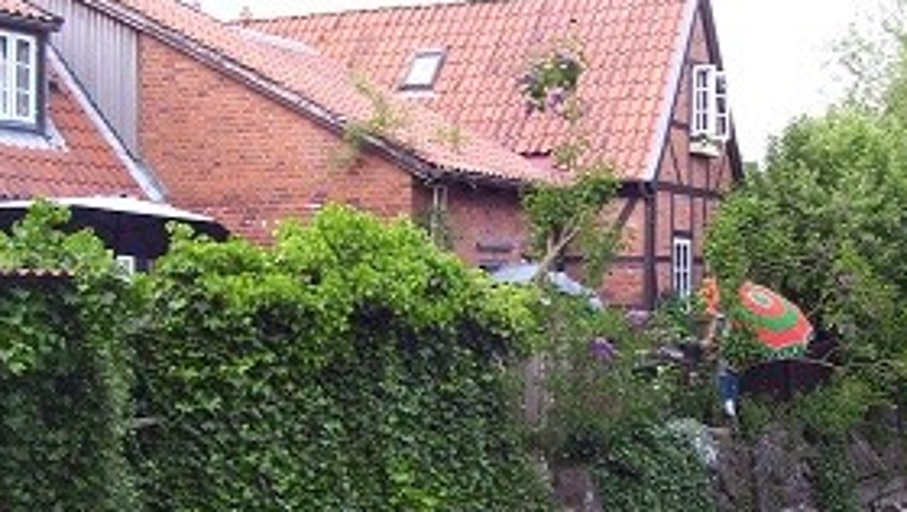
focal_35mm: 60
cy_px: 337
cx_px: 557
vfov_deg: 20.0
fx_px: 1444
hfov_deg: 34.7
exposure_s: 1/60
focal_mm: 6
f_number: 2.7
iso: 80
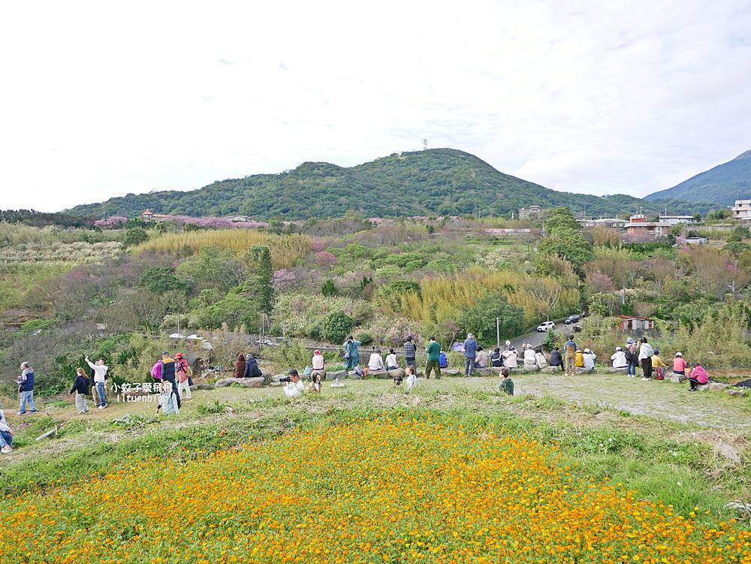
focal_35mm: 28
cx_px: 376
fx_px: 608
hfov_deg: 63.4
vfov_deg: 49.8
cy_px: 282
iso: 200
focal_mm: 14
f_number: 3.5
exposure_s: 1/800
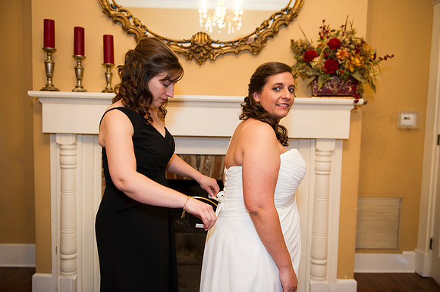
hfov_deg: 58.7
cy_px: 146
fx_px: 391
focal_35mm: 32
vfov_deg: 41.1
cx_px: 220
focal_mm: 32
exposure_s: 1/40
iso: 800
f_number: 3.2
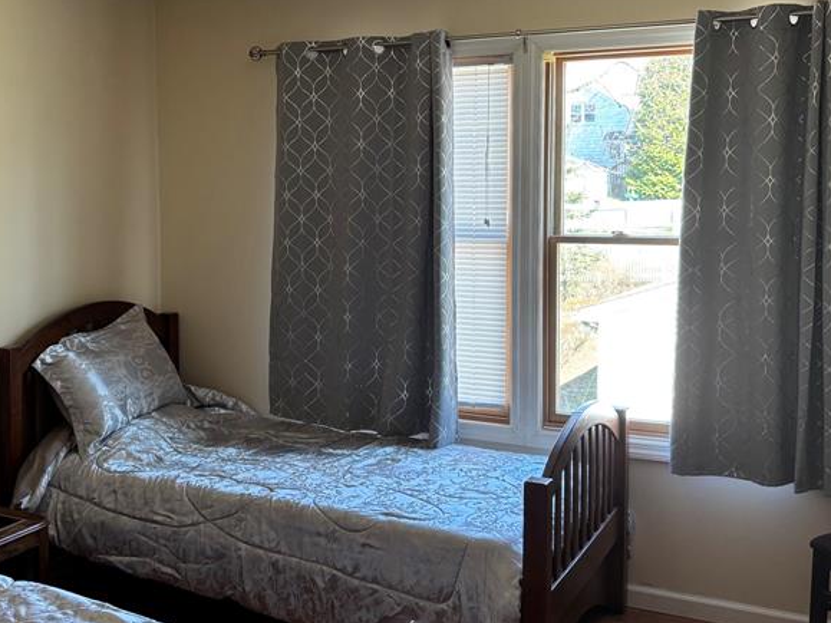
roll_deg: +0.7
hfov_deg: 40.7
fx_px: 1104
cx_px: 268
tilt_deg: -4.9
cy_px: 258
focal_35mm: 46
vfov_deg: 31.4
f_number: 1.6
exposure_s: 1/60
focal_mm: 5.96
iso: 80
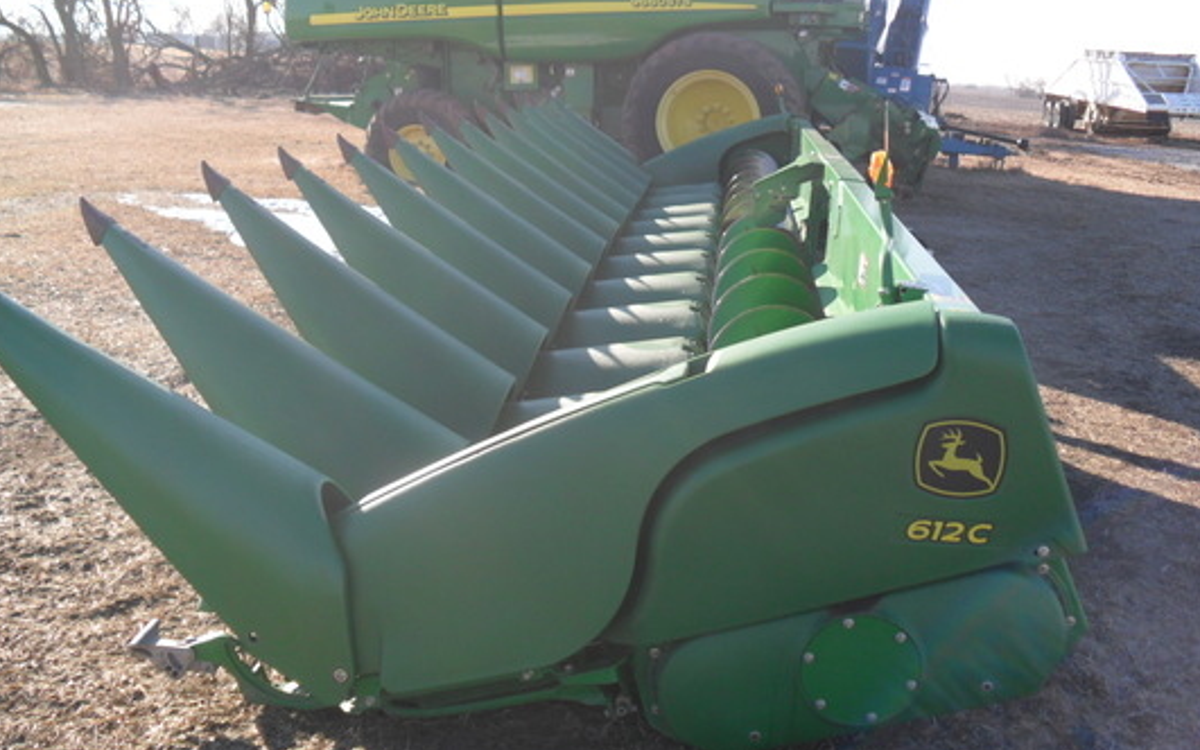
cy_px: 357
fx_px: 1243
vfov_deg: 33.6
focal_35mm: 38
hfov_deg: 51.5
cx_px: 603
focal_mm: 6.3
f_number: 3
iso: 80
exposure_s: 1/350
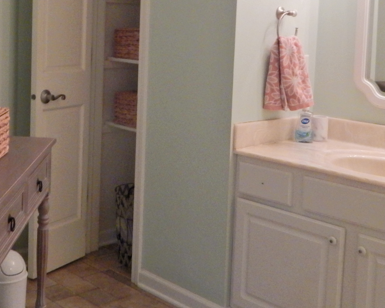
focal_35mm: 52
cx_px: 115
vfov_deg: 28.7
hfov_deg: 35.5
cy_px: 80
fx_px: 592
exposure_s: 1/25
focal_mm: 4
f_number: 3
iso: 400
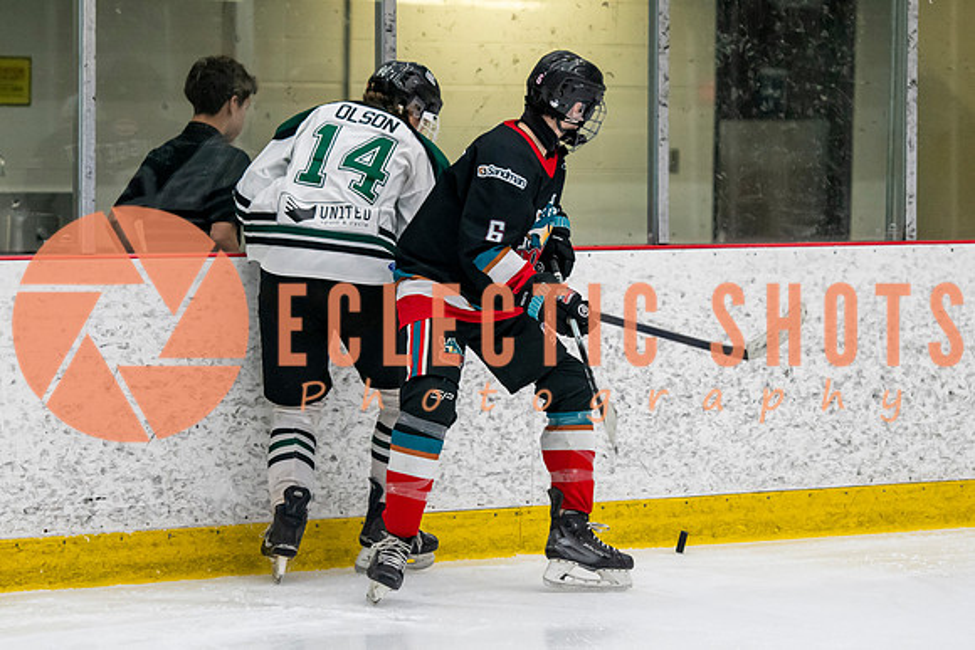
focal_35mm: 183
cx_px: 400
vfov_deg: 7.5
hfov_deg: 11.2
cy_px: 357
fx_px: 4957
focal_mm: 116
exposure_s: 1/640
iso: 2000
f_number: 3.2
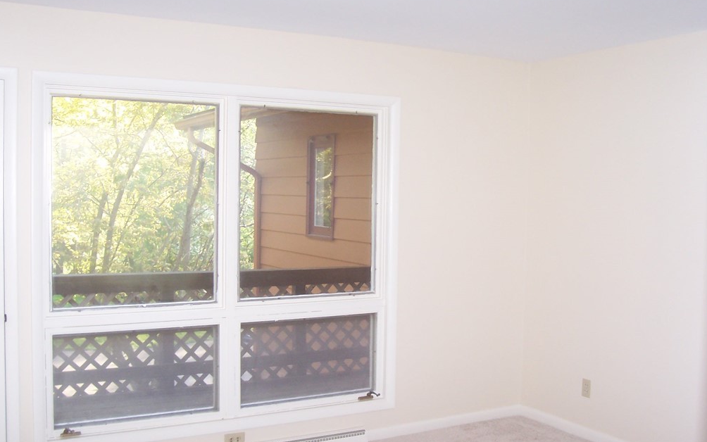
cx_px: 354
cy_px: 237
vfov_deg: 32.0
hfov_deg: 49.3
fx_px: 771
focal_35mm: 40
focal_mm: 5.6
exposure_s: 1/60
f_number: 2.8
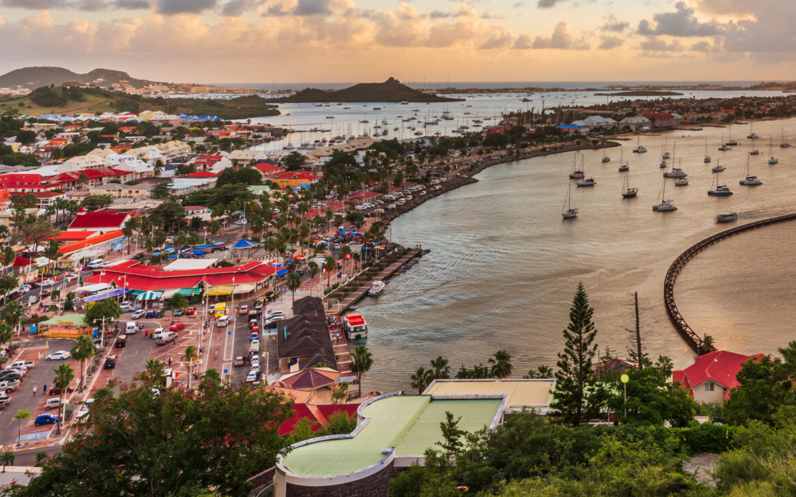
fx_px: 868
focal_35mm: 40
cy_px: -29
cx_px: 604
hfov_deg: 47.3
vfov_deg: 29.3
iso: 64
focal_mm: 18
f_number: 16
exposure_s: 1/6
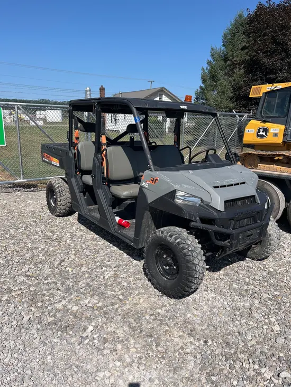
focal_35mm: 26
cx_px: 146
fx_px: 291
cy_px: 194
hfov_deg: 53.1
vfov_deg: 67.3
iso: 50
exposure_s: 1/4149
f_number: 1.6
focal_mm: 5.1
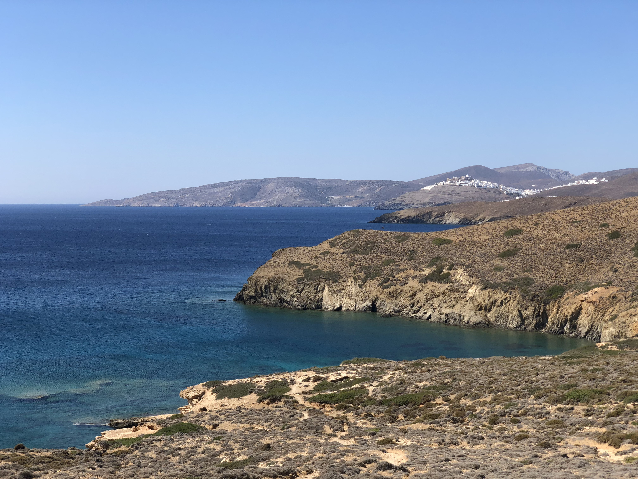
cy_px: 240
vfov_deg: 28.0
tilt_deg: -1.2
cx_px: 319
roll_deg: +0.9
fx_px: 958
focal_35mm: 52
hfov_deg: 36.8
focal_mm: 6
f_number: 2.4
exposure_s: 1/1171
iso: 16
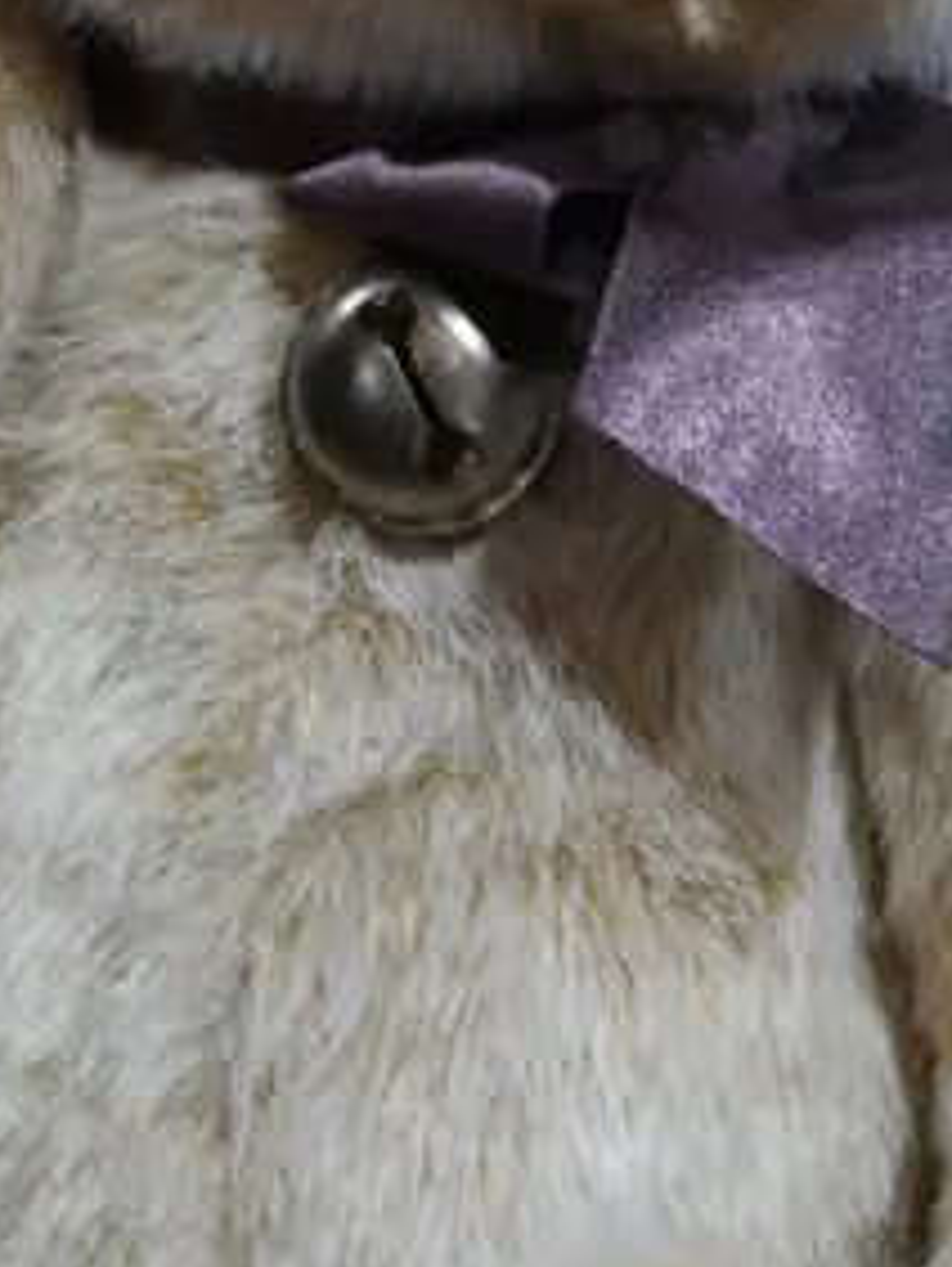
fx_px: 5309
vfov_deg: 13.6
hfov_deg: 10.2
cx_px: 456
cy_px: 629
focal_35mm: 145
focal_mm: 20
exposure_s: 1/60
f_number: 4.4
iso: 400
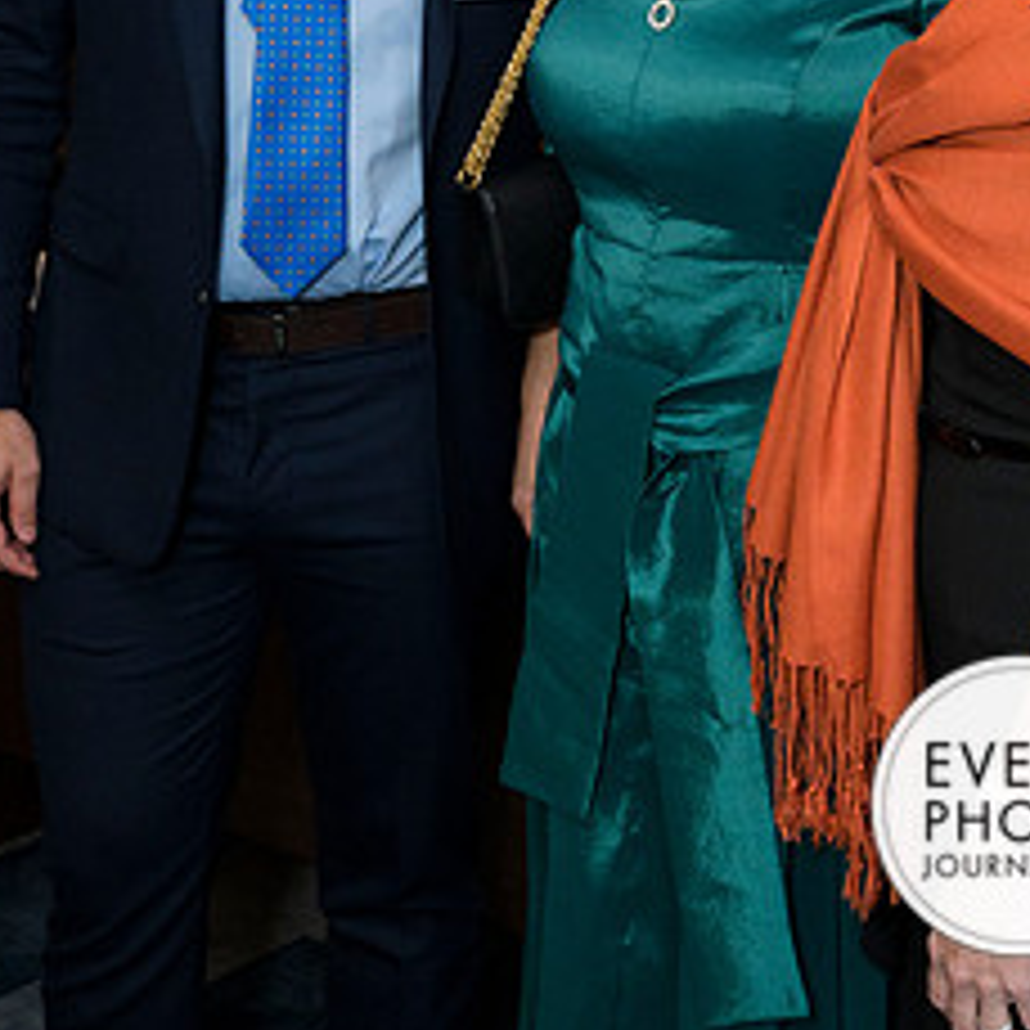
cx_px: 643
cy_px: 85
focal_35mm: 70
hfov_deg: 24.6
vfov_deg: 23.9
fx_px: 2356
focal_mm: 28
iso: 800
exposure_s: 1/125
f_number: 4
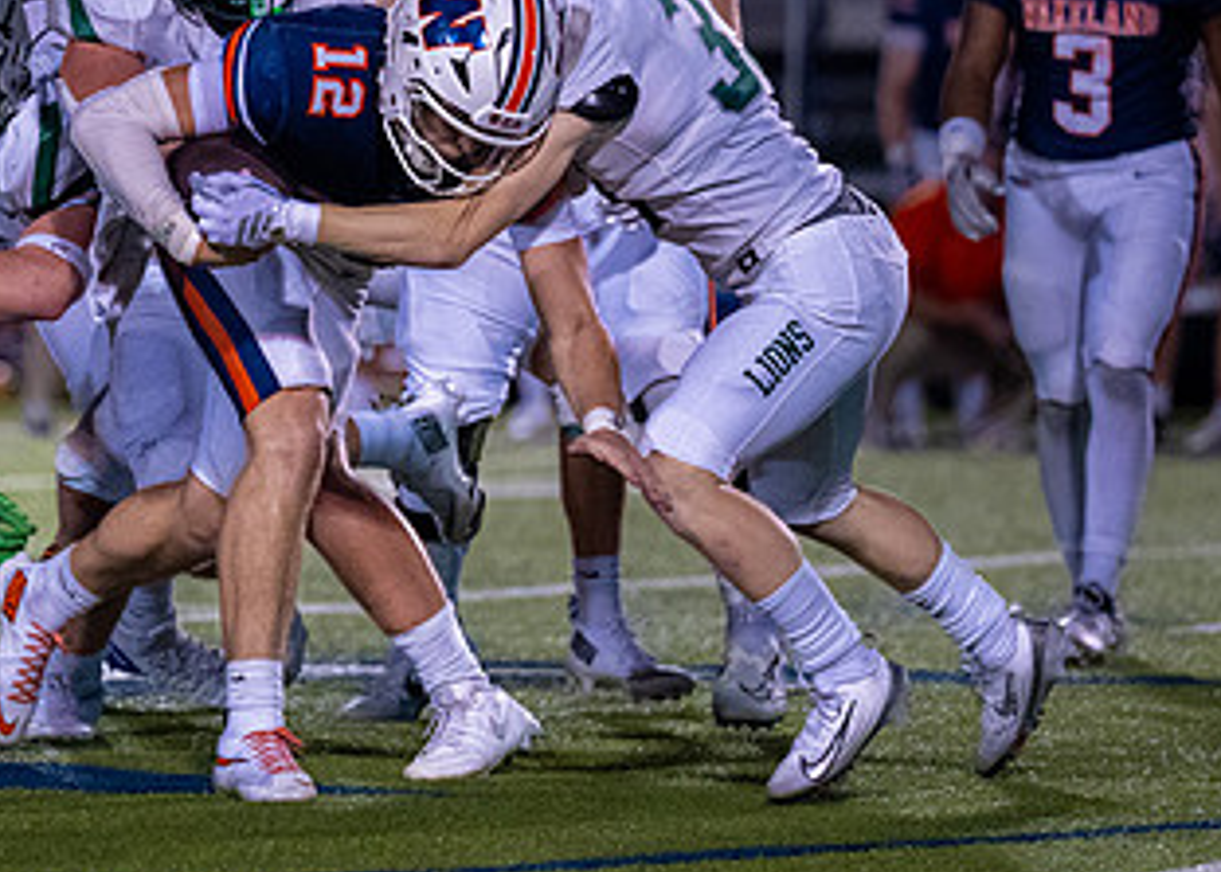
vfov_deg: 2.9
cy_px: 144
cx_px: 204
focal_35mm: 503
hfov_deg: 4.0
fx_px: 17447
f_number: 2.8
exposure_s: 1/1000
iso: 3200
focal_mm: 191
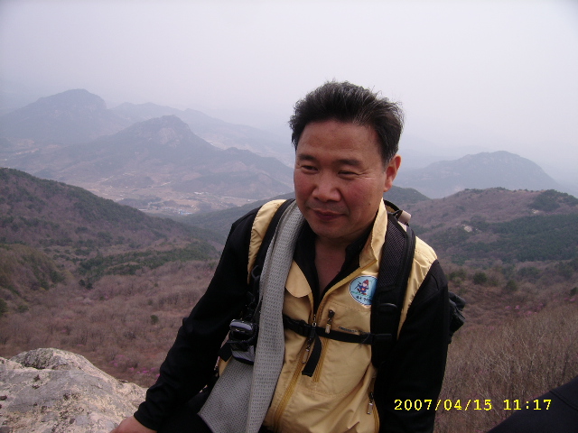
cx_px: 289
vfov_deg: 40.7
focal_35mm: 35
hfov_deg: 52.6
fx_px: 584
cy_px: 216
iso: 50
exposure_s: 1/385
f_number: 5.8
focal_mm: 5.95
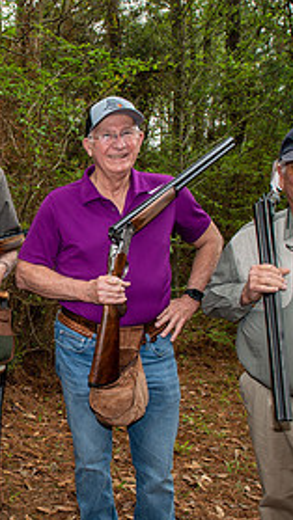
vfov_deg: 53.8
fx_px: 511
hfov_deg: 28.5
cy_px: 300
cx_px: -43
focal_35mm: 37
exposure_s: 1/160
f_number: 6.3
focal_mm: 17
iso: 400
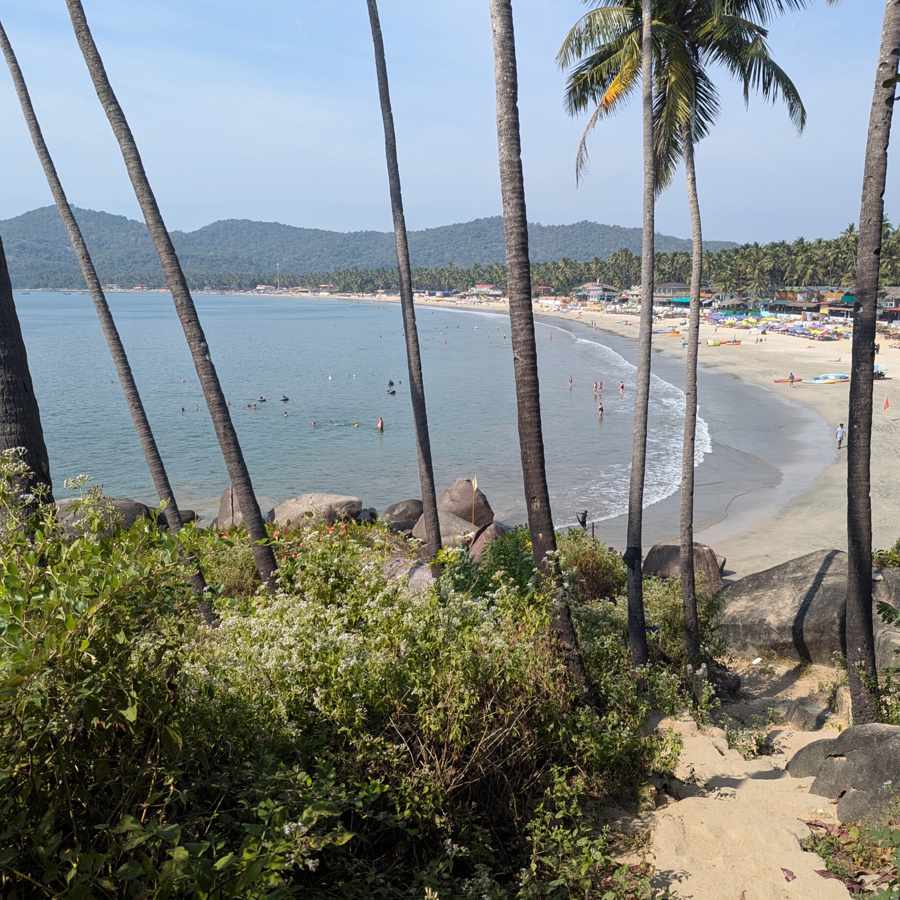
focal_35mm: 29
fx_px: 853
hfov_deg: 55.6
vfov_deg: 55.6
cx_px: 488
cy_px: 456
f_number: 1.85
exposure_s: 1/1508
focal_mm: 6.81
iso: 47
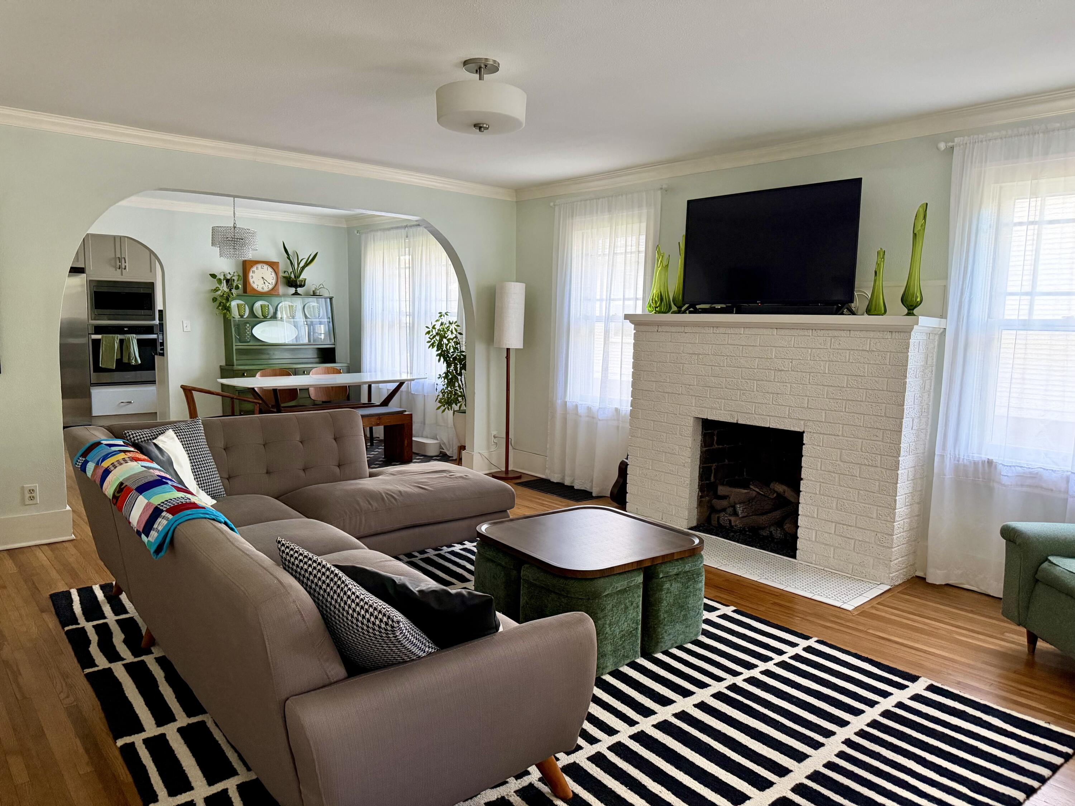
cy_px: 403
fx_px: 745
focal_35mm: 24
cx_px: 538
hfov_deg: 71.6
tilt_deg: -6.3
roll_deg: -0.9
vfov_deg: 56.8
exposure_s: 1/60
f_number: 1.78
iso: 500
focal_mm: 6.76
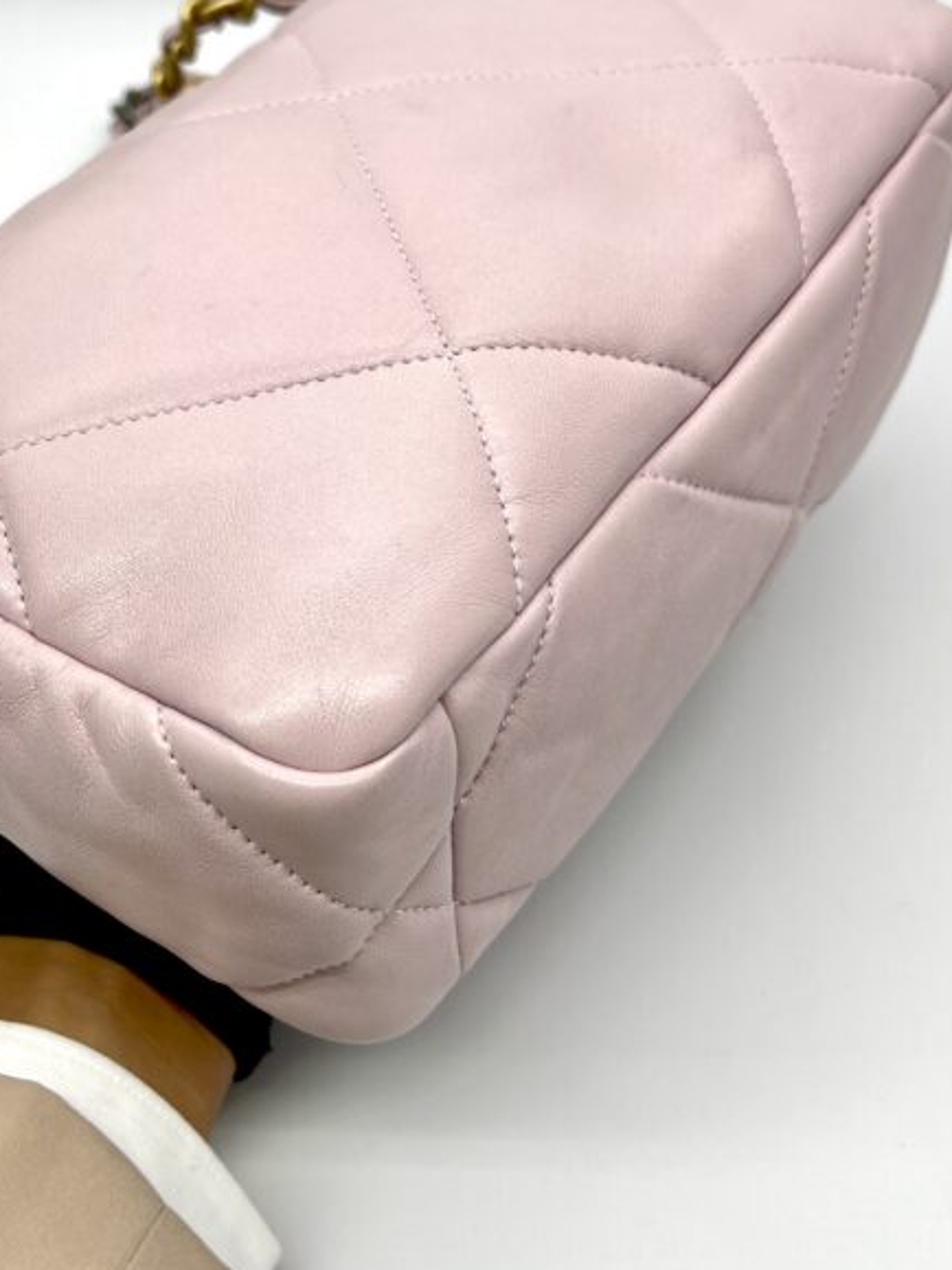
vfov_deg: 41.2
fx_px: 1687
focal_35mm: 46
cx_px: 301
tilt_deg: -45.9
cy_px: 557
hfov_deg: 31.2
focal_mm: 5.7
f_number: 1.5
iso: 40
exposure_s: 1/158
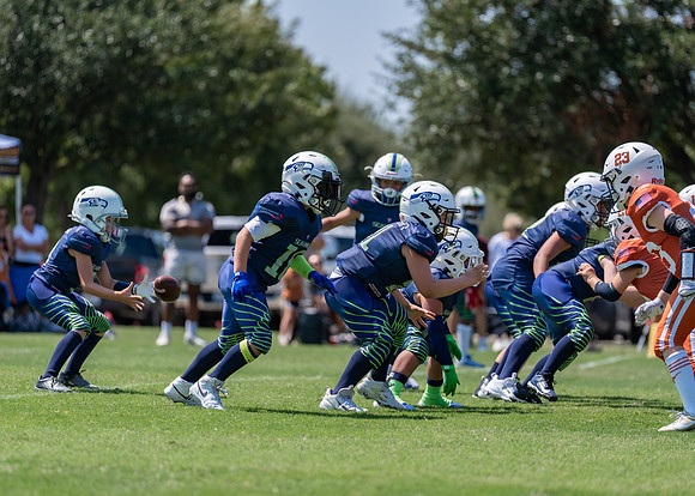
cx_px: 350
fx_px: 4785
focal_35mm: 242
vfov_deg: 5.9
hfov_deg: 8.3
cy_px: 278
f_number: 3.2
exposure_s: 1/1600
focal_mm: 200
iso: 100
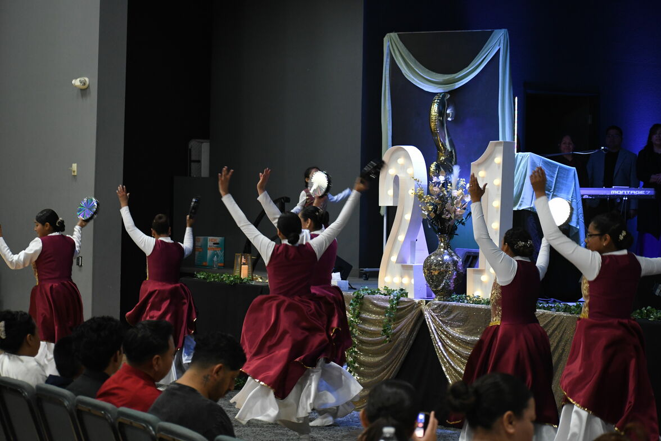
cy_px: 220
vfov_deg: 13.0
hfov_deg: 19.5
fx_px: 1928
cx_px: 330
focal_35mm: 105
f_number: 4.5
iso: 2000
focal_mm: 70
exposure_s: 1/100
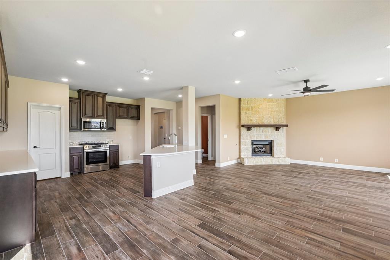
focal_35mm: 16
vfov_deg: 75.5
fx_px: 168
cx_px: 195
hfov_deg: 98.6
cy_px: 130
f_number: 8
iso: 400
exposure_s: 1/30
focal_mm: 15.5
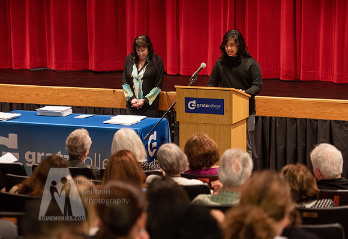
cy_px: 98
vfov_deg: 11.6
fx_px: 1174
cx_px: 162
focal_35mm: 120
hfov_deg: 16.9
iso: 2500
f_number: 2.8
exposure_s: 1/80
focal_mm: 100
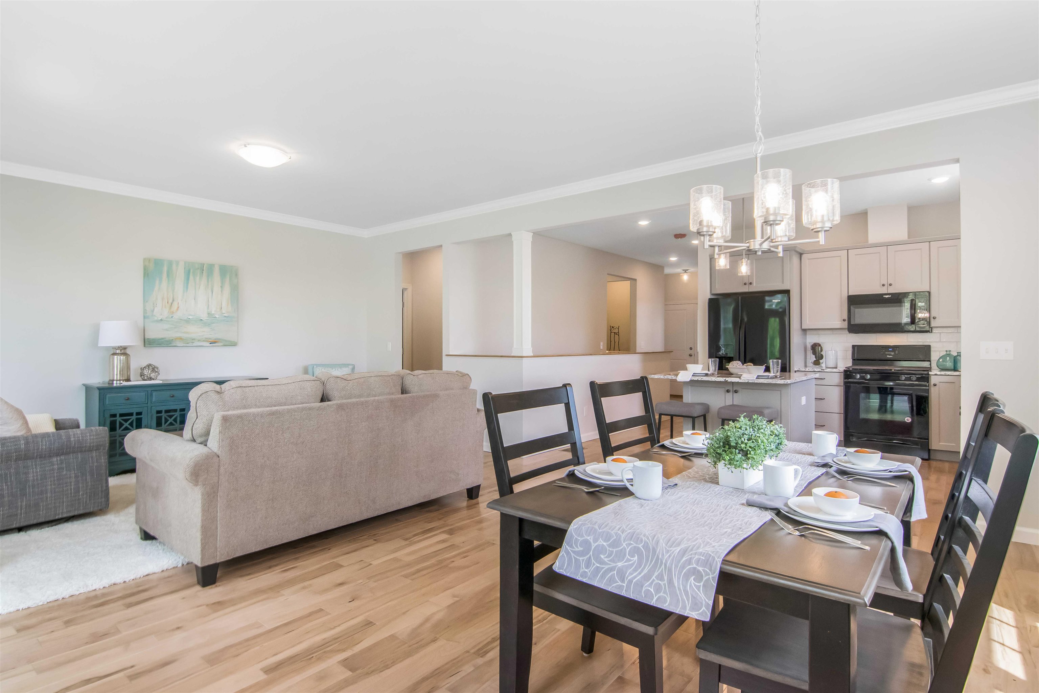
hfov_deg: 90.0
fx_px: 519
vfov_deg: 67.4
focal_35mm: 18
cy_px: 346
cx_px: 520
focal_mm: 12
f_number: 8
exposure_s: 1/40
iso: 800
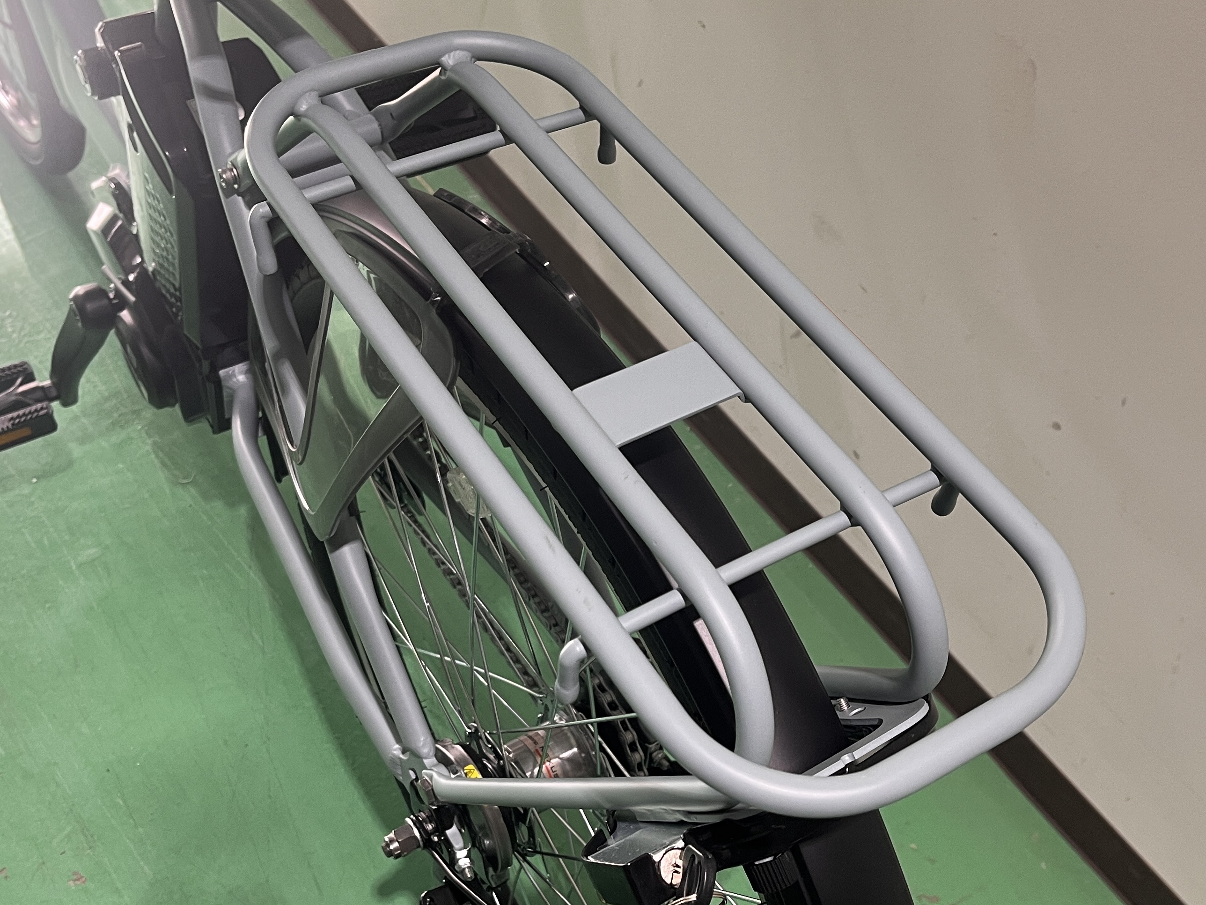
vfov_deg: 53.1
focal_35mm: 26
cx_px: 603
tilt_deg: -53.8
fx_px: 906
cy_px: 452
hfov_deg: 67.3
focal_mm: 5.1
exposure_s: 1/60
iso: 125
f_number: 1.6
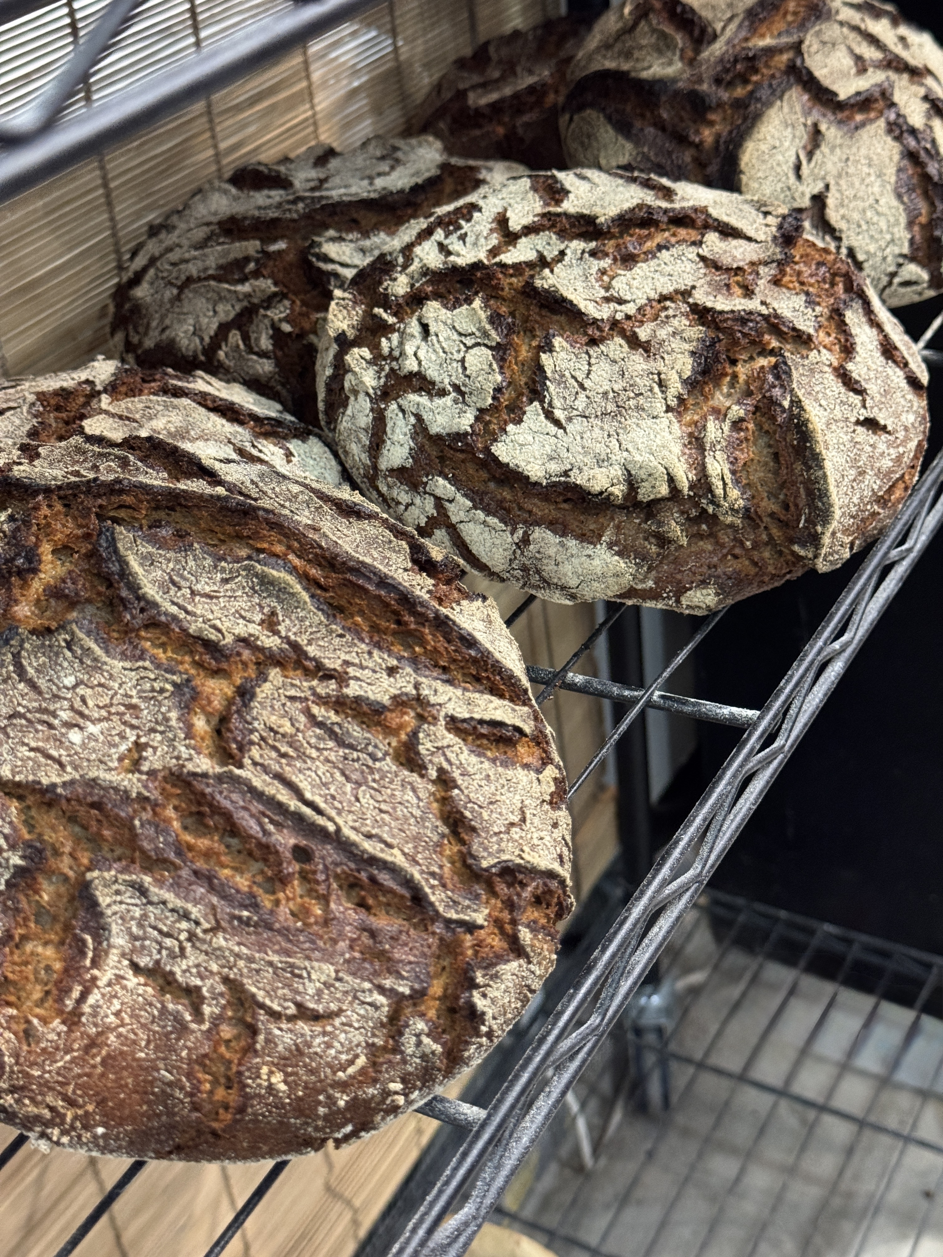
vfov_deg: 39.7
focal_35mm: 48
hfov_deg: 30.3
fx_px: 1743
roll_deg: +7.3
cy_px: 628
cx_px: 472
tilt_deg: -33.0
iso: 250
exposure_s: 1/50
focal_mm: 6.76
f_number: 1.78
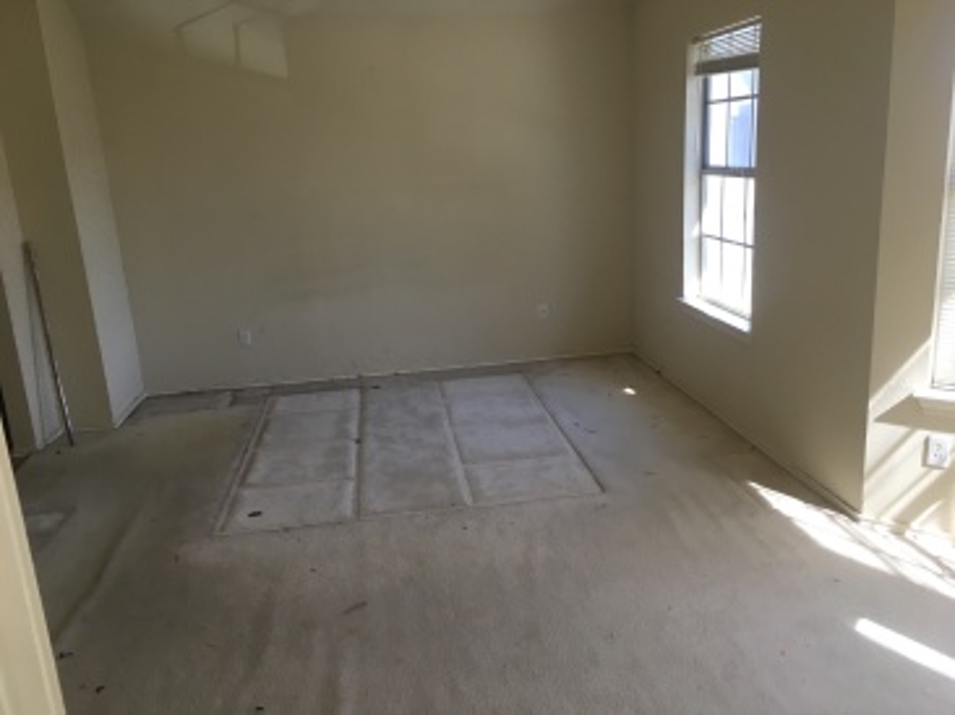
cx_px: 478
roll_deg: +4.6
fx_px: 800
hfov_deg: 61.7
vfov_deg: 48.2
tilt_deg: -14.7
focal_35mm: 29
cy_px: 358
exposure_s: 1/30
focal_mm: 4.15
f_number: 2.2
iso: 25
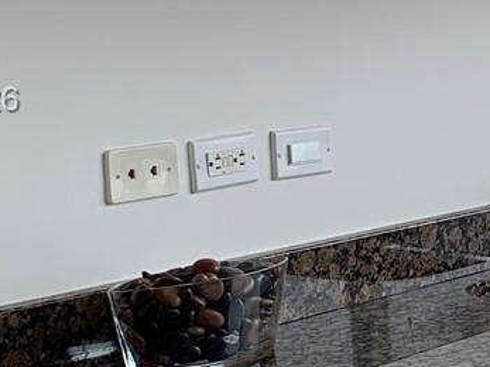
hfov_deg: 15.3
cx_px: 709
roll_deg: +0.5
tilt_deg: -4.4
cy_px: 102
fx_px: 1698
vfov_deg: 12.3
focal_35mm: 120
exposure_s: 1/122
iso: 40
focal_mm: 4.25
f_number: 1.8
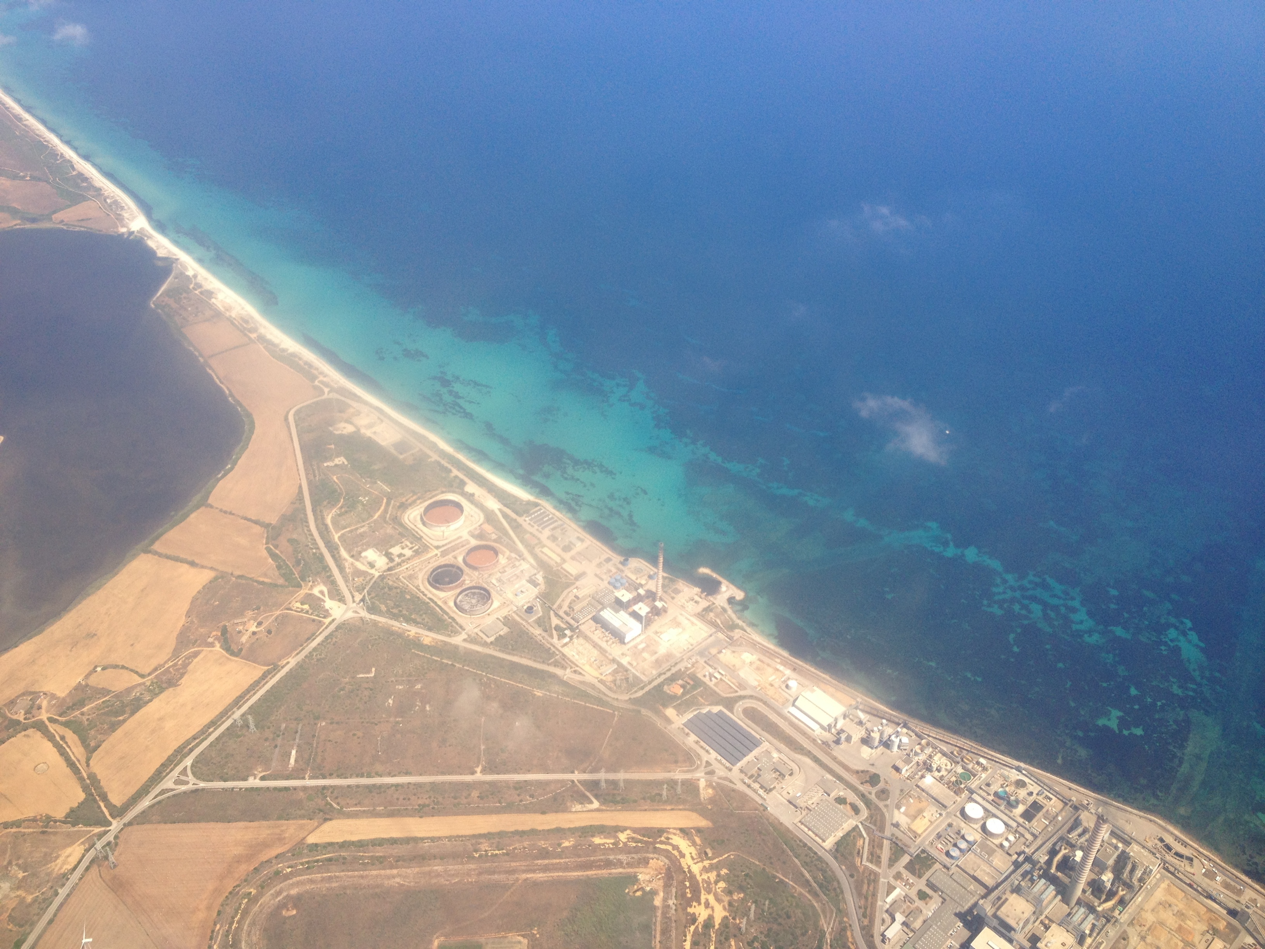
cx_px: 632
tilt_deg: -34.8
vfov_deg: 40.7
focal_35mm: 35
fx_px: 1279
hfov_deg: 52.6
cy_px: 474
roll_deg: +1.7
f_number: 2.4
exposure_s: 1/717
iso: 50
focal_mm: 4.28
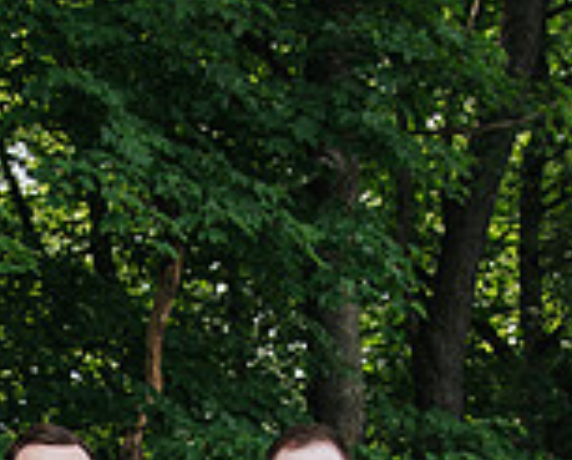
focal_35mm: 99
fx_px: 1679
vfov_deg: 14.1
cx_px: 105
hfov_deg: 19.1
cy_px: 785
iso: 250
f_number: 4
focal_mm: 24
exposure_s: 1/200
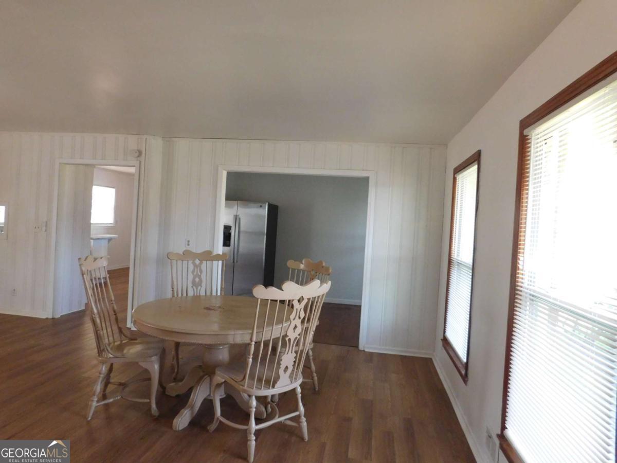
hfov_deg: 73.9
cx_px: 308
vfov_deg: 58.9
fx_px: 410
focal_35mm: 23
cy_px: 232
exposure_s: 1/25
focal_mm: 4
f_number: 3
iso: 400
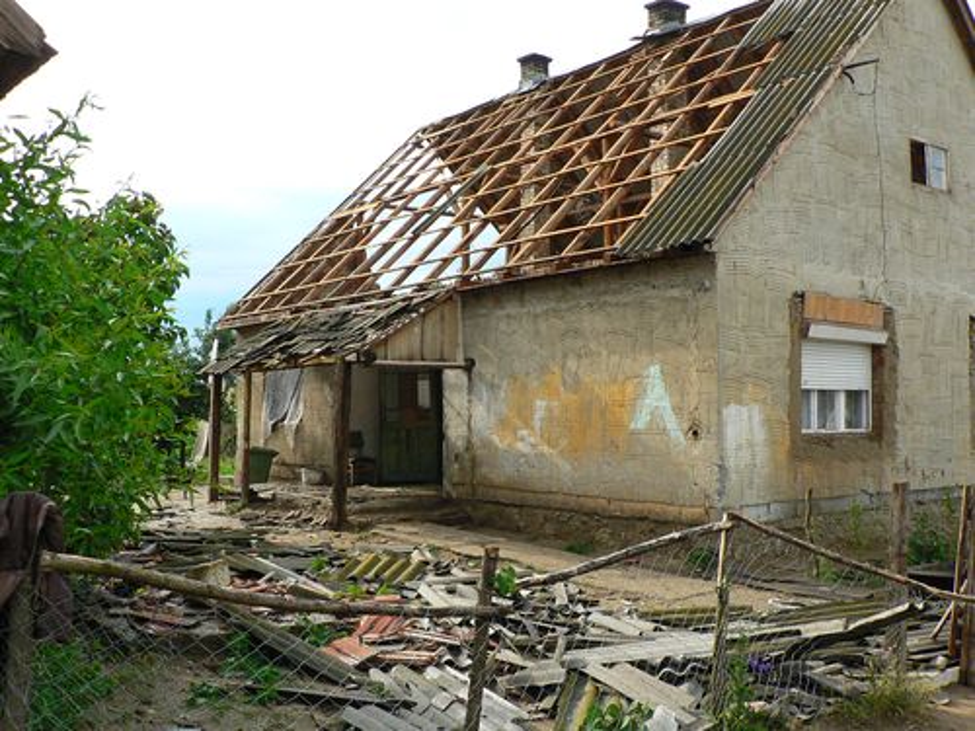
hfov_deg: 52.6
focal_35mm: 35
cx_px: 488
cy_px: 366
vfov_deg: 40.7
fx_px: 986
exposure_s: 1/400
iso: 200
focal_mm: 6
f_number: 5
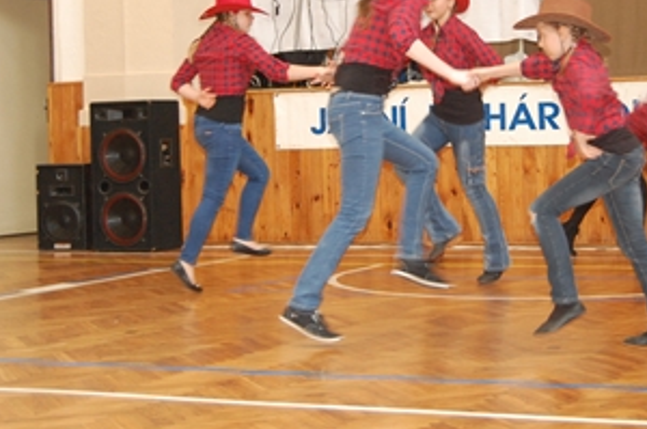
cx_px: 405
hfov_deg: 21.4
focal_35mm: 95
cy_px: 103
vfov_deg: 14.3
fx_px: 1705
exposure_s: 1/60
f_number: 4.8
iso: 1100
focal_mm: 38
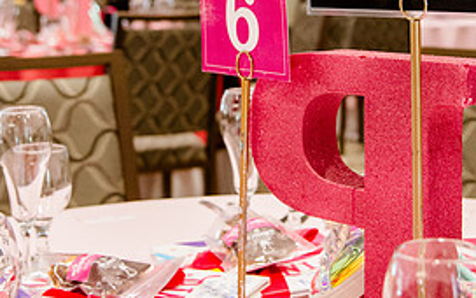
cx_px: 257
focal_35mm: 93
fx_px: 1206
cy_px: 27
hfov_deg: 22.3
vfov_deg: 13.9
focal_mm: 38
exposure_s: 1/125
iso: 4000
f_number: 4
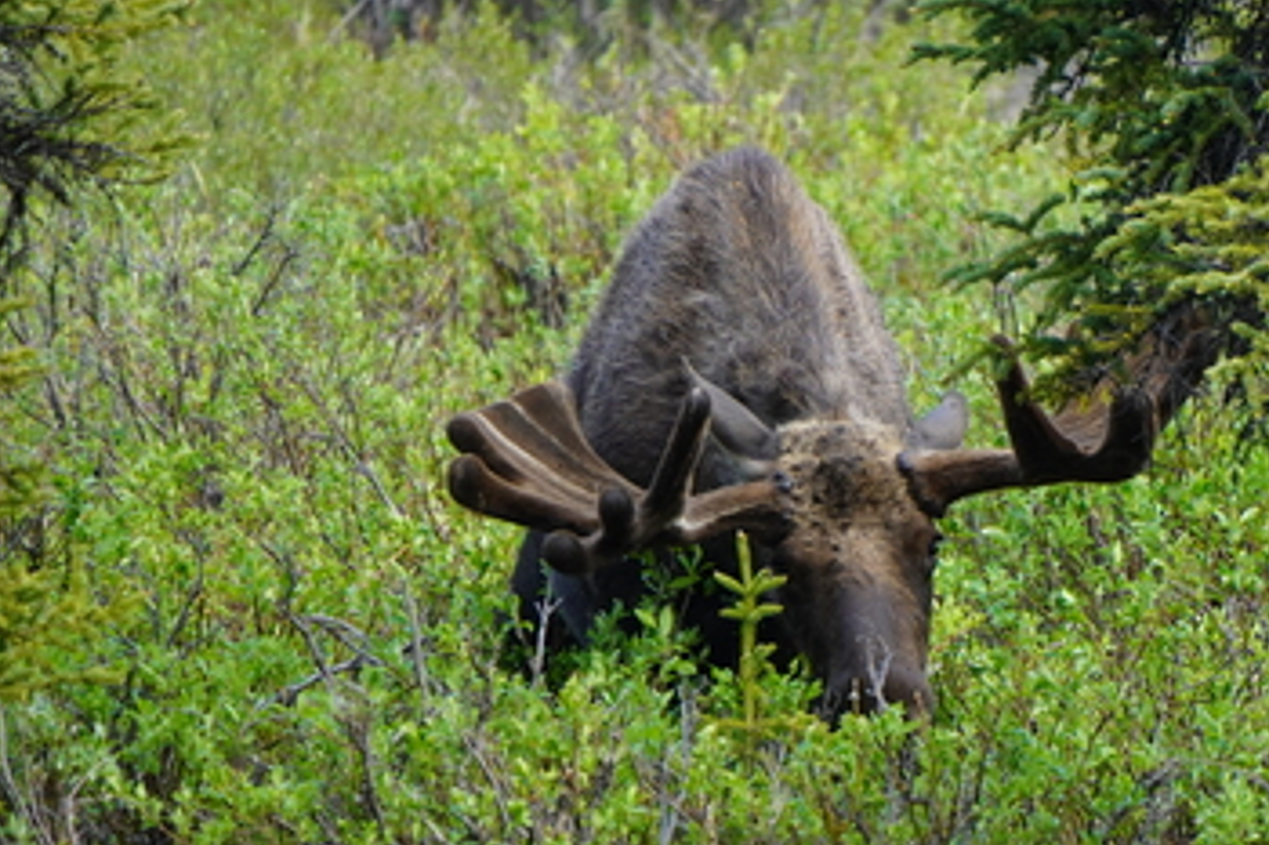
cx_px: 1008
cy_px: 589
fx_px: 25332
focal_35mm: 719
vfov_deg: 1.9
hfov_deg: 2.9
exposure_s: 1/500
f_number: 6.3
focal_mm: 300
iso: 640
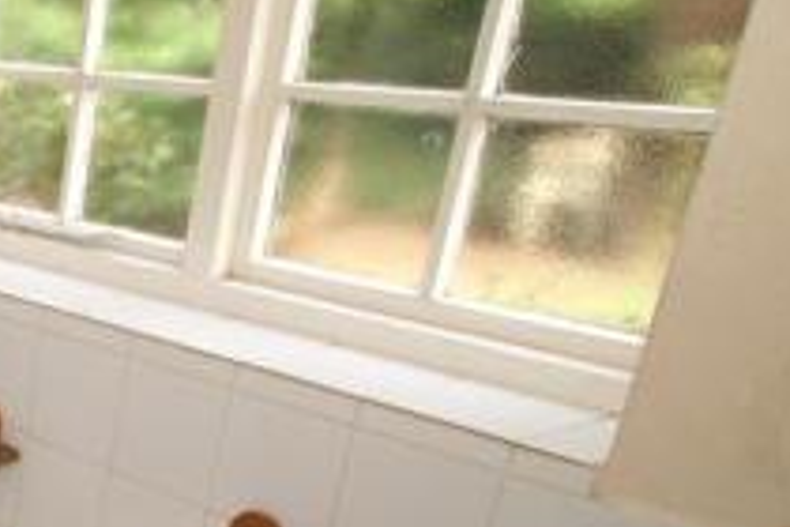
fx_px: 1131
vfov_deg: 25.6
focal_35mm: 52
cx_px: -308
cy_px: 444
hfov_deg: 28.9
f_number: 5
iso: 100
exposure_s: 1/60
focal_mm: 11
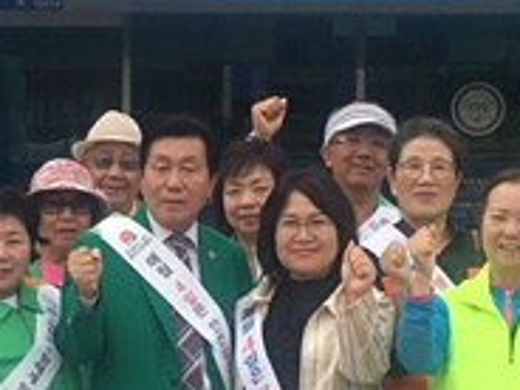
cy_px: 263
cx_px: 79
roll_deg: -0.9
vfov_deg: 9.4
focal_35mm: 158
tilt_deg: -1.8
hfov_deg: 12.4
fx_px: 2373
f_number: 2.2
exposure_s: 1/916
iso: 25
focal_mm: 4.15
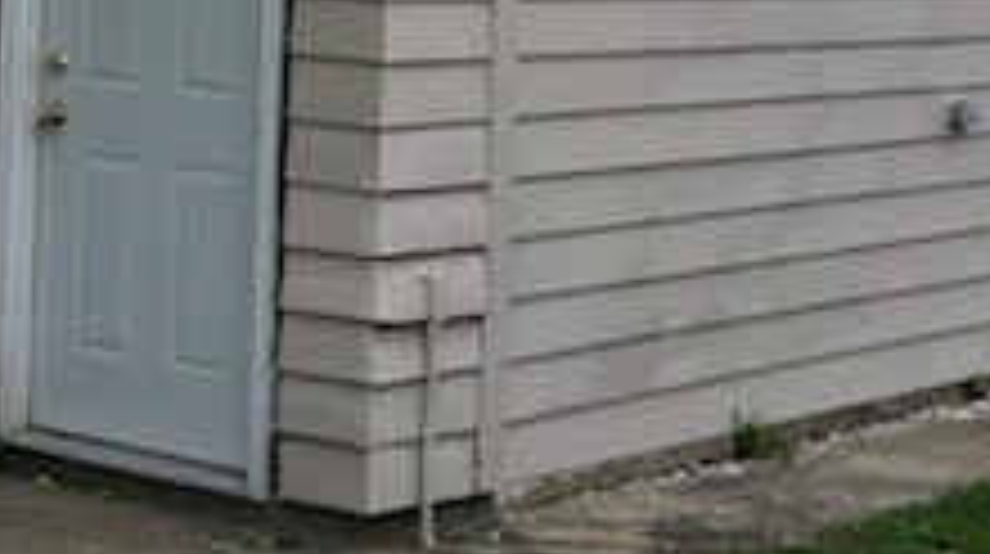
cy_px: -194
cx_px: 392
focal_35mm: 111
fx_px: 2910
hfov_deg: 19.3
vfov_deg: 10.6
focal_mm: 3.85
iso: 80
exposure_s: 1/171
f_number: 2.8
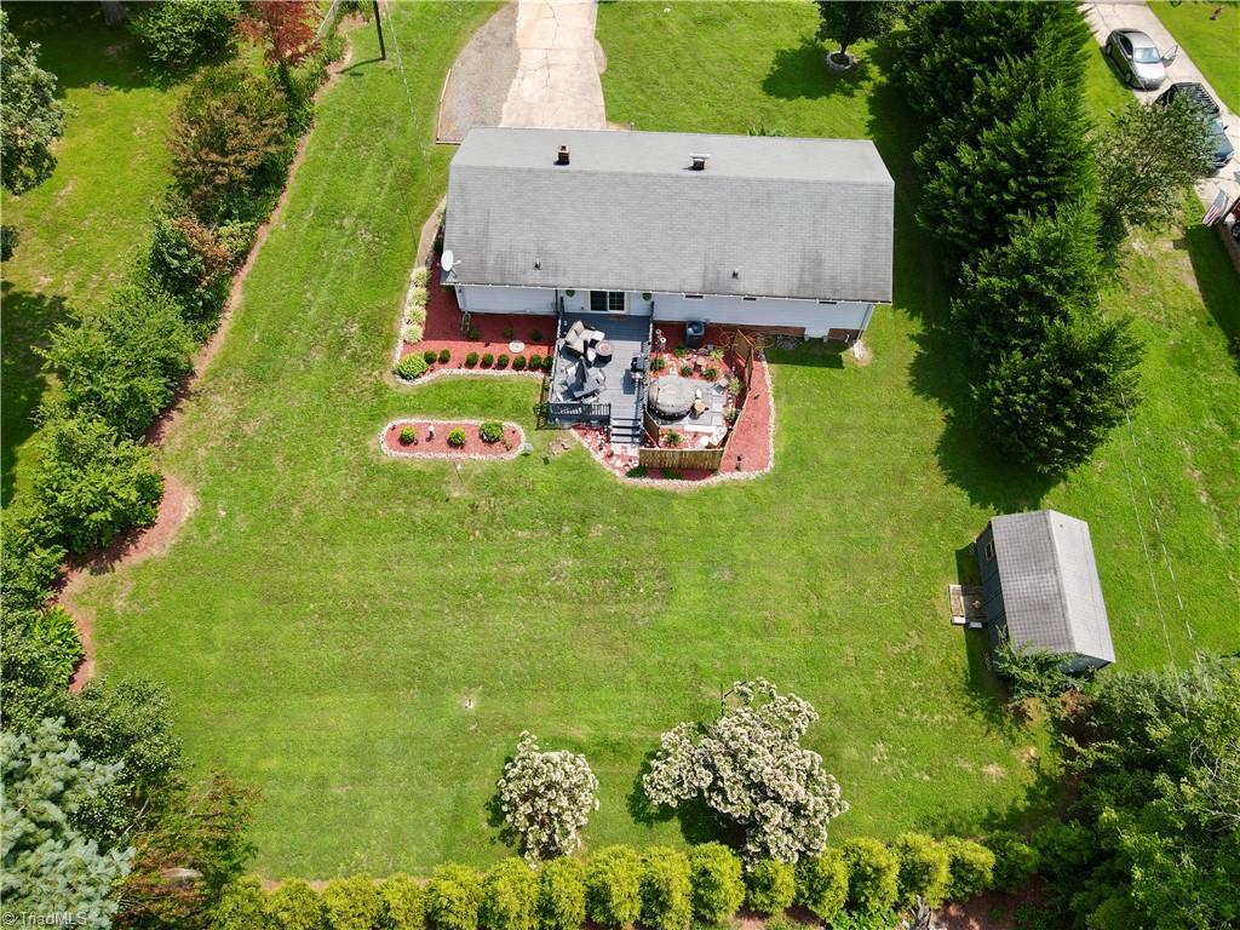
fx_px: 860
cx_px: 620
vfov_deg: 56.8
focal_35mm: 24
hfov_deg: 71.6
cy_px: 465
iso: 100
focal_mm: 4.5
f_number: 2.8
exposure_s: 1/320
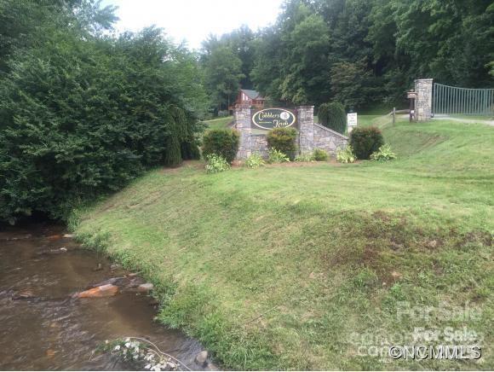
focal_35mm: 29
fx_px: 414
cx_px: 247
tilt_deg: -5.7
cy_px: 186
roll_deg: +0.6
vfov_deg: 48.3
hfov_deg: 61.6
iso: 32
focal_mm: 4.15
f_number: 2.2
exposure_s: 1/151
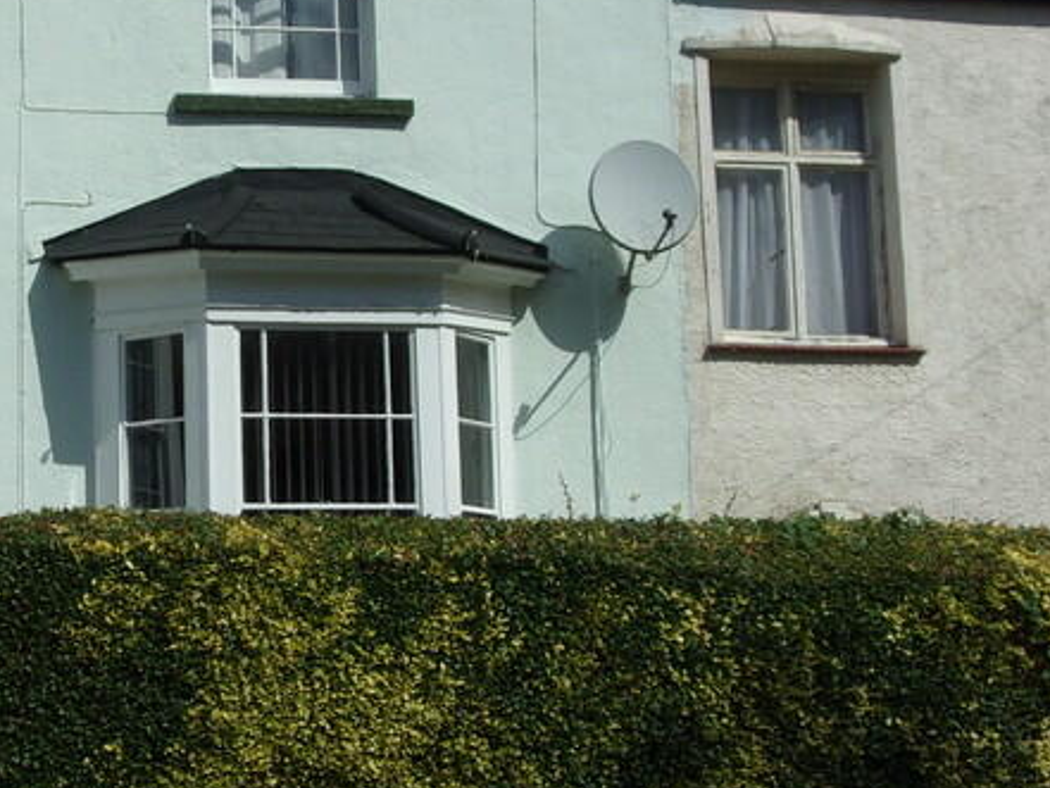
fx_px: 1972
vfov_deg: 22.6
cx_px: 260
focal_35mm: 65
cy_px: 345
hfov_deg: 29.3
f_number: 10.8
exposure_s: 1/210
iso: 80
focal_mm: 5.1
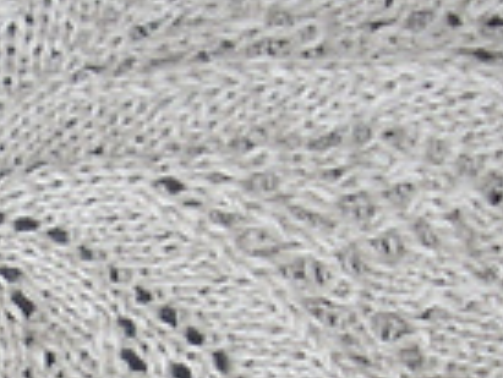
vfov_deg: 8.6
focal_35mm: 173
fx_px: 2516
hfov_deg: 11.3
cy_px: 253
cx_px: -18
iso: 64
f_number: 2.8
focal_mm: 6.2
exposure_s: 1/30
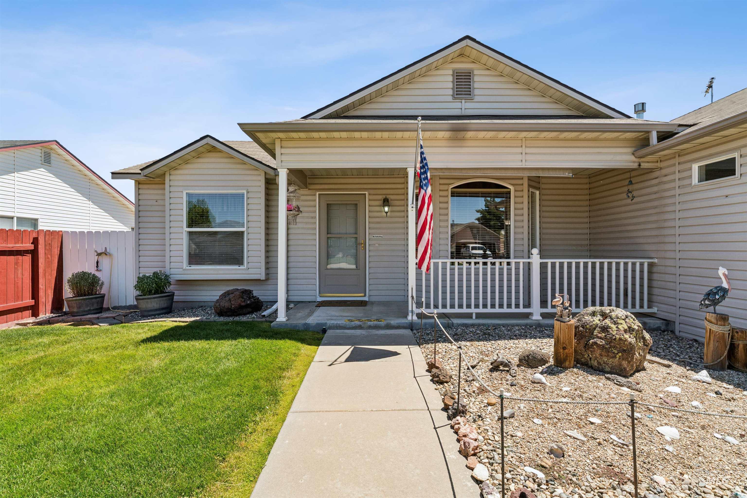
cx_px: 374
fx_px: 361
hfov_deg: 91.9
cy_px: 249
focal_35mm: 17
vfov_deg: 69.2
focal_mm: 17.4
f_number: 13
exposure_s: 1/200
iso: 400
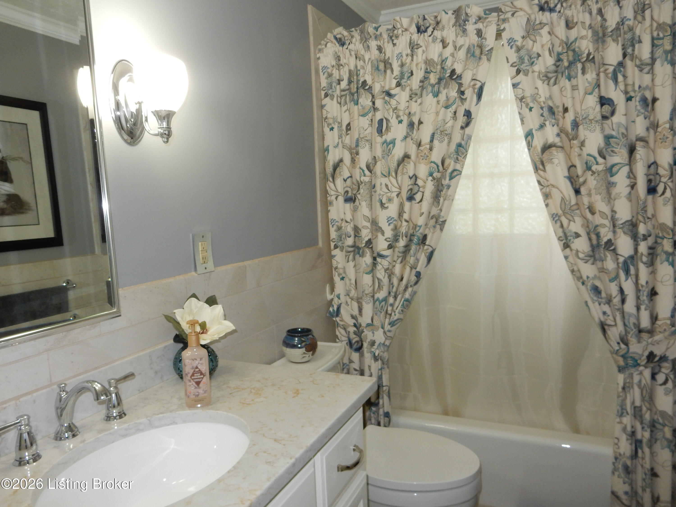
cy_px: 254
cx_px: 338
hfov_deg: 69.4
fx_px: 488
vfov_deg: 54.9
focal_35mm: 25
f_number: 3.7
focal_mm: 4.5
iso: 200
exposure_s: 1/30
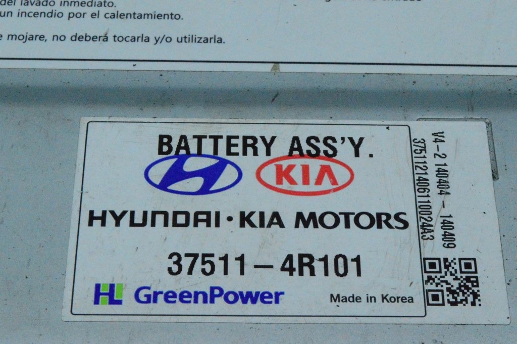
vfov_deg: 16.5
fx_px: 1184
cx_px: 258
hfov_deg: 24.6
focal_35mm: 82
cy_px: 172
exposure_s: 1/100
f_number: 36
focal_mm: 55
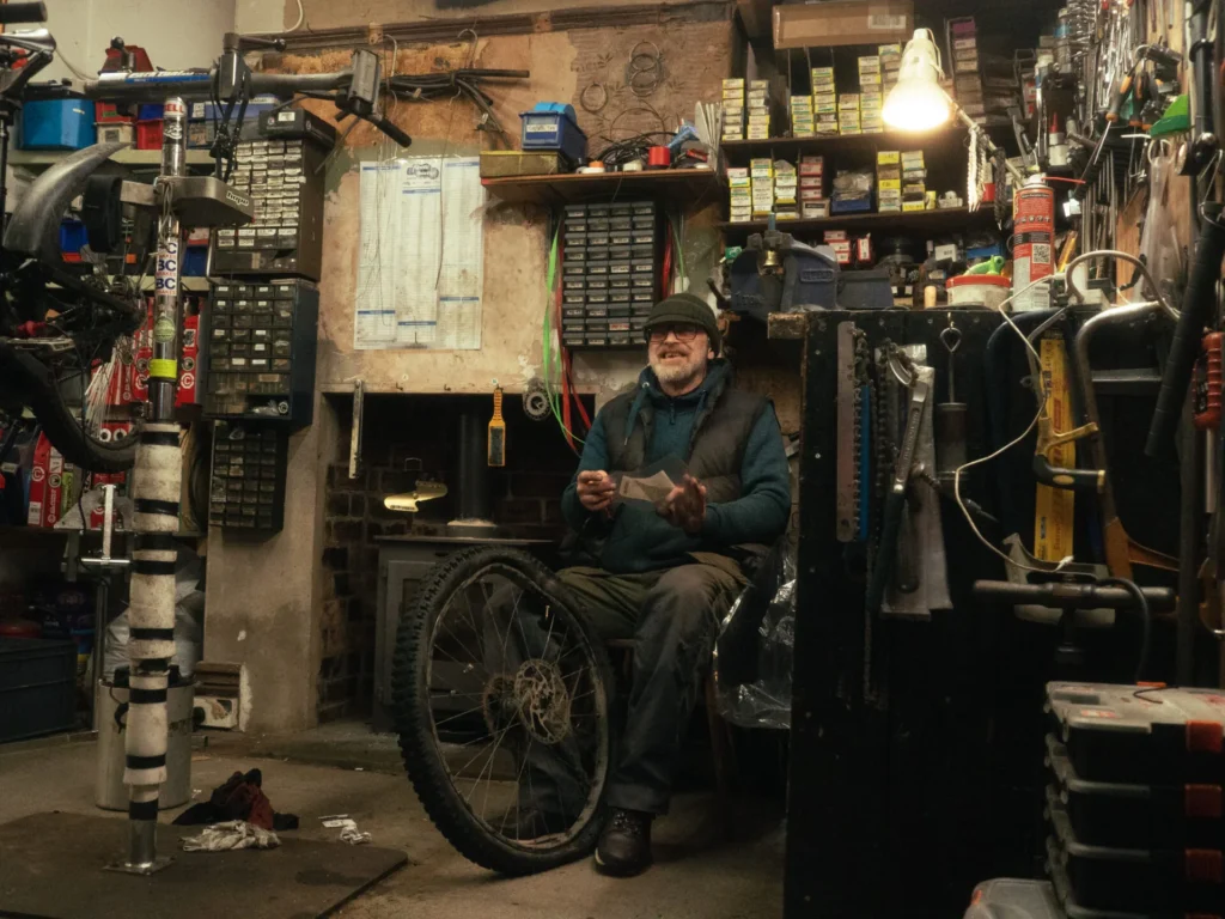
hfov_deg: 54.0
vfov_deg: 41.8
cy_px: 460
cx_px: 612
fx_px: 1203
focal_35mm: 34
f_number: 3.5
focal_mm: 17
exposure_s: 1/125
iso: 3200
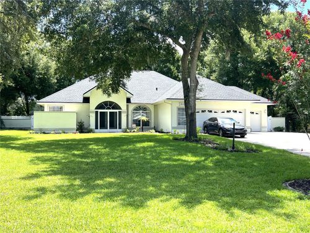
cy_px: 116
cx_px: 155
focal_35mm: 33
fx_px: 296
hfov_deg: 55.4
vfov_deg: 42.9
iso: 50
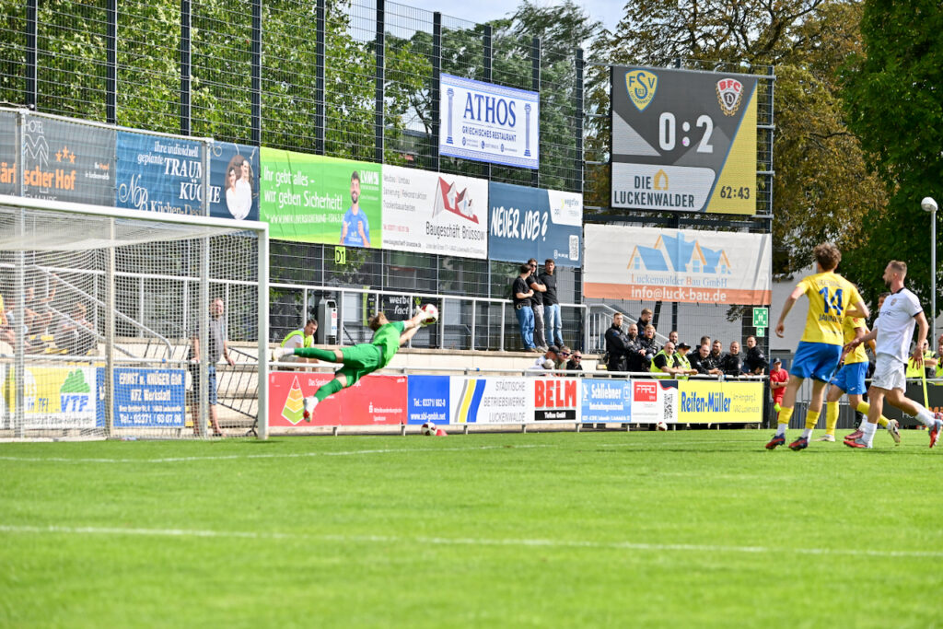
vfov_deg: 9.8
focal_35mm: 140
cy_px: 314
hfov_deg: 14.7
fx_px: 3667
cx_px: 472
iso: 320
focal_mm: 140
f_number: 5
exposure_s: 1/2000
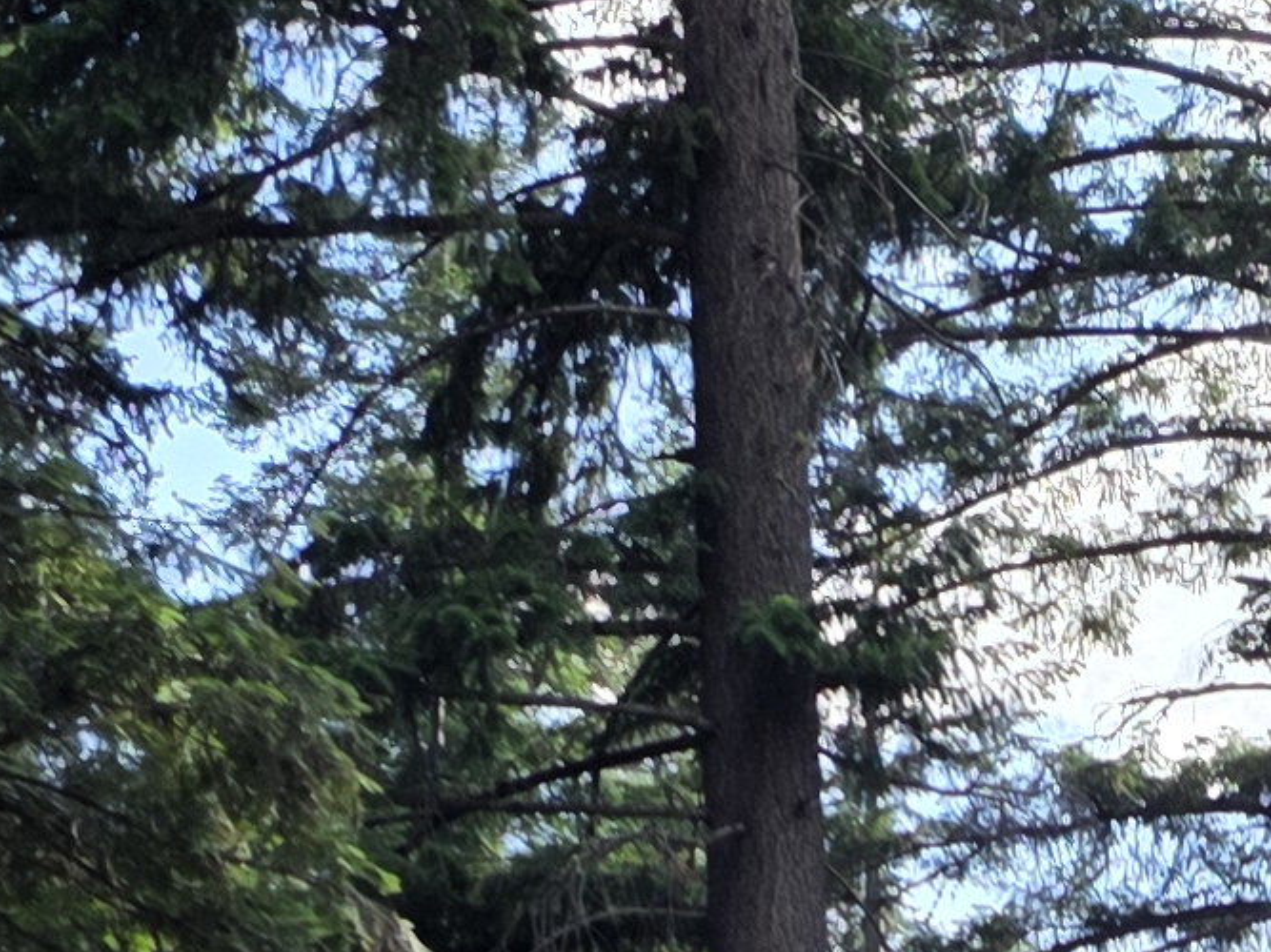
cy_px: 2271
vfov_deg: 9.6
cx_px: 1608
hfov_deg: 13.8
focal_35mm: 138
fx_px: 5066
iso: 80
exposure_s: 1/1307
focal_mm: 6.25
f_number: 1.7
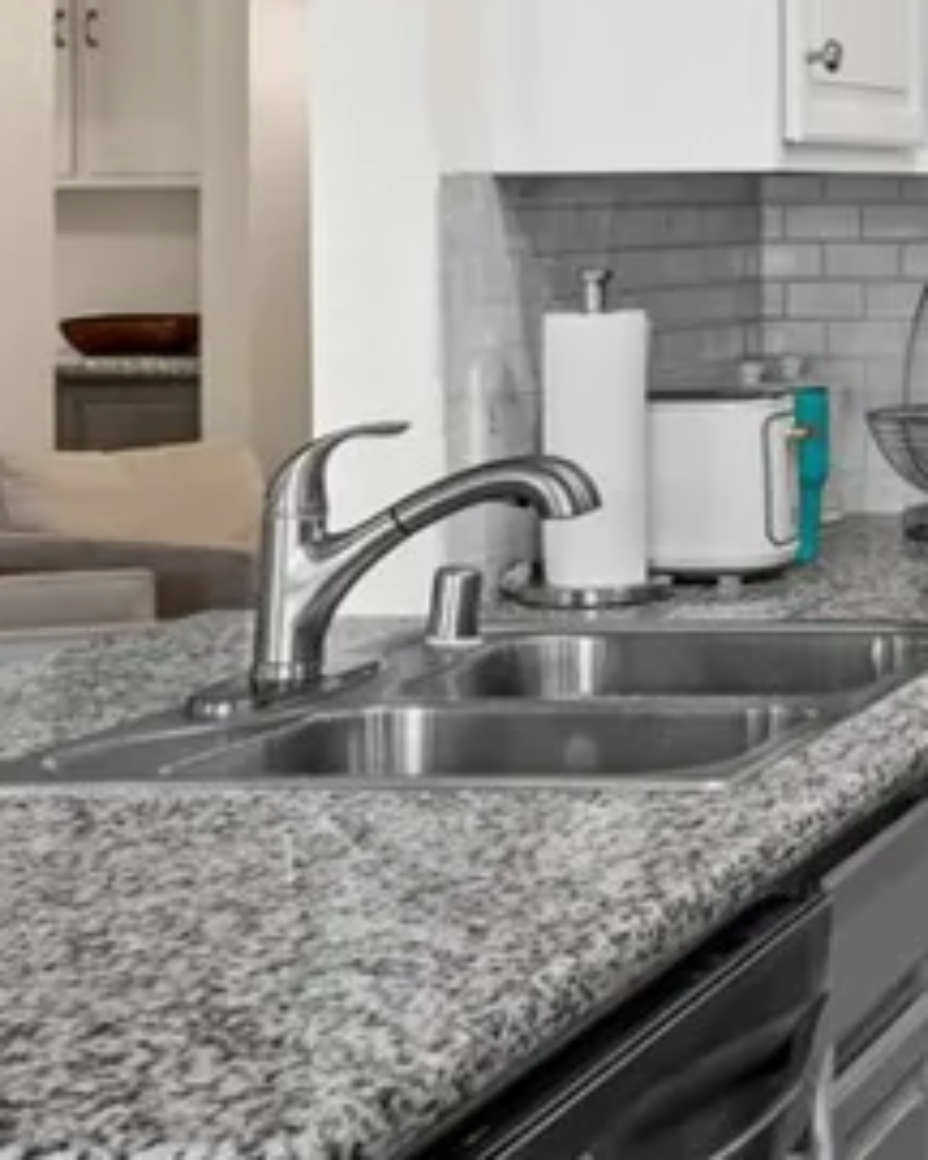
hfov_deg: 14.8
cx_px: 1723
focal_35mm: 89
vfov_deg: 21.2
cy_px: 204
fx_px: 3056
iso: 400
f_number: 8
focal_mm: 25
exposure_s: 1/4
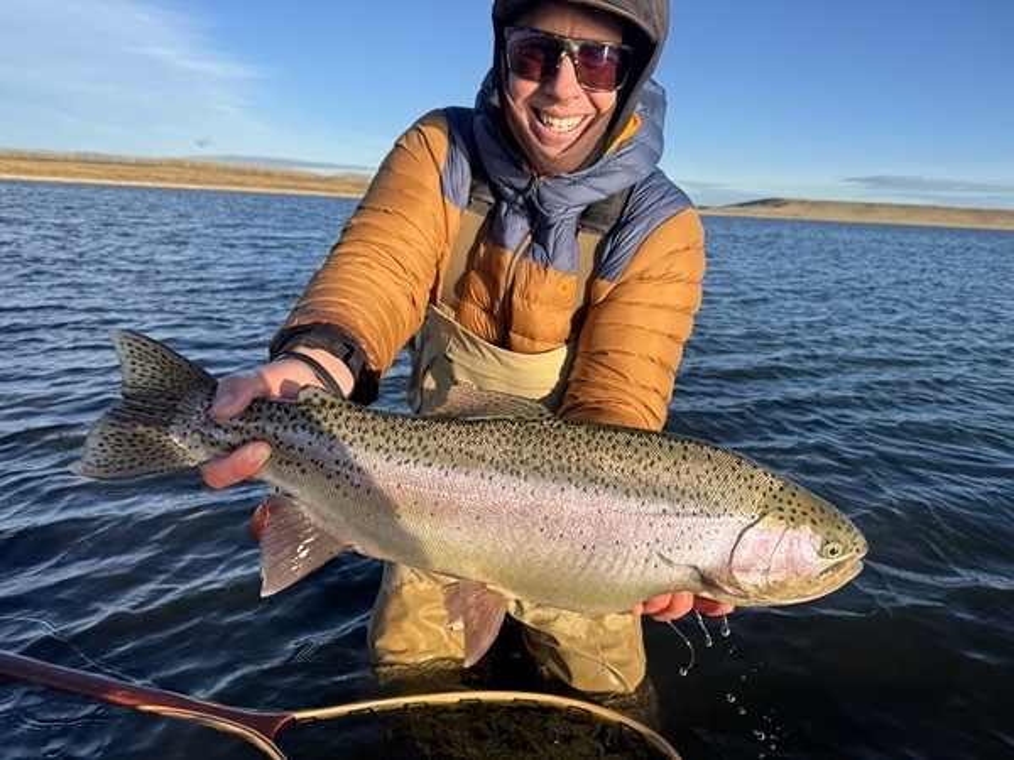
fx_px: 703
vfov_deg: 56.8
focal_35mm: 24
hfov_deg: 71.6
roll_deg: -2.1
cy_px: 380
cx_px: 507
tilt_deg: -13.9
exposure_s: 1/2105
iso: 80
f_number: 1.78
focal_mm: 6.76
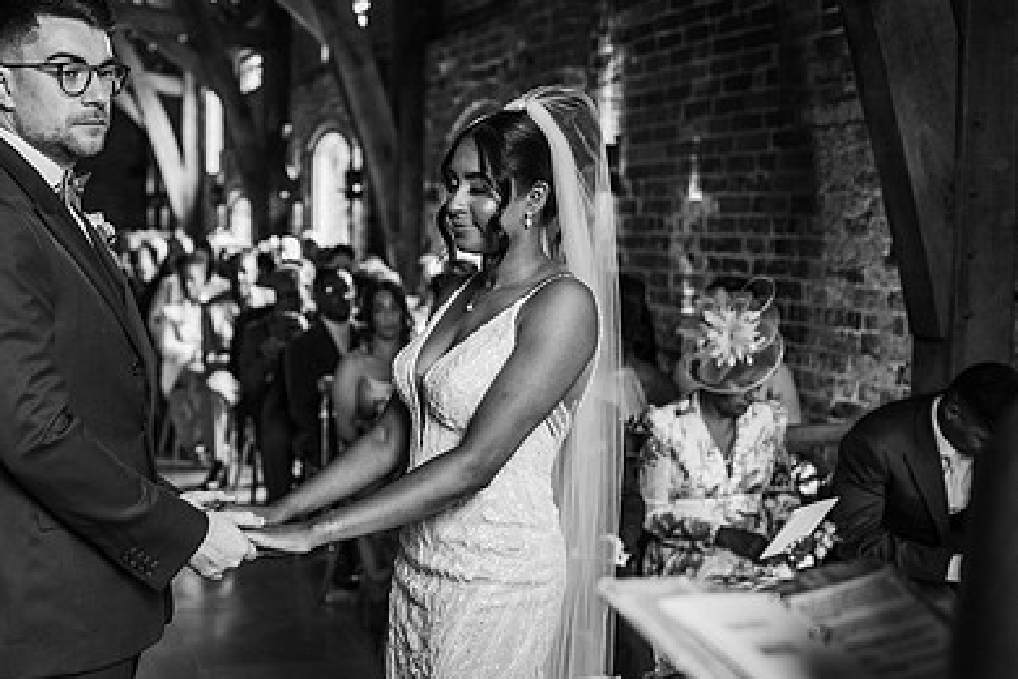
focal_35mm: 52
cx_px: 269
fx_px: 1470
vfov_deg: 26.0
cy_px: 360
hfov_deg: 37.4
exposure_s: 1/200
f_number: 2
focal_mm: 35
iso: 720
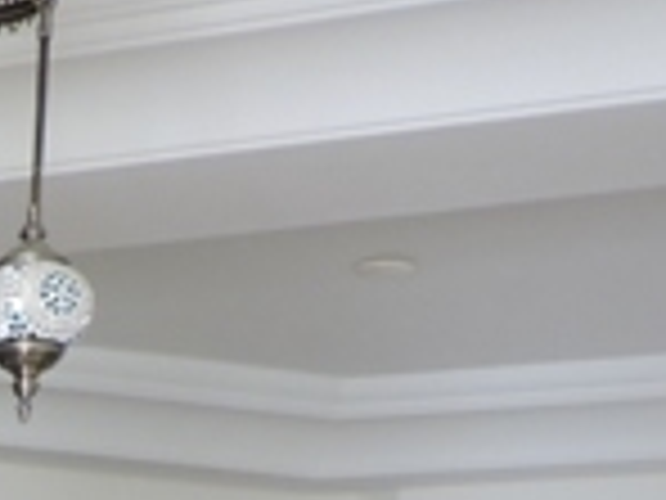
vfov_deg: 12.5
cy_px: 1014
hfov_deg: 16.4
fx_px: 2001
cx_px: -472
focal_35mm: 104
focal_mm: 4.3
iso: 250
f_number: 3
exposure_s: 1/30
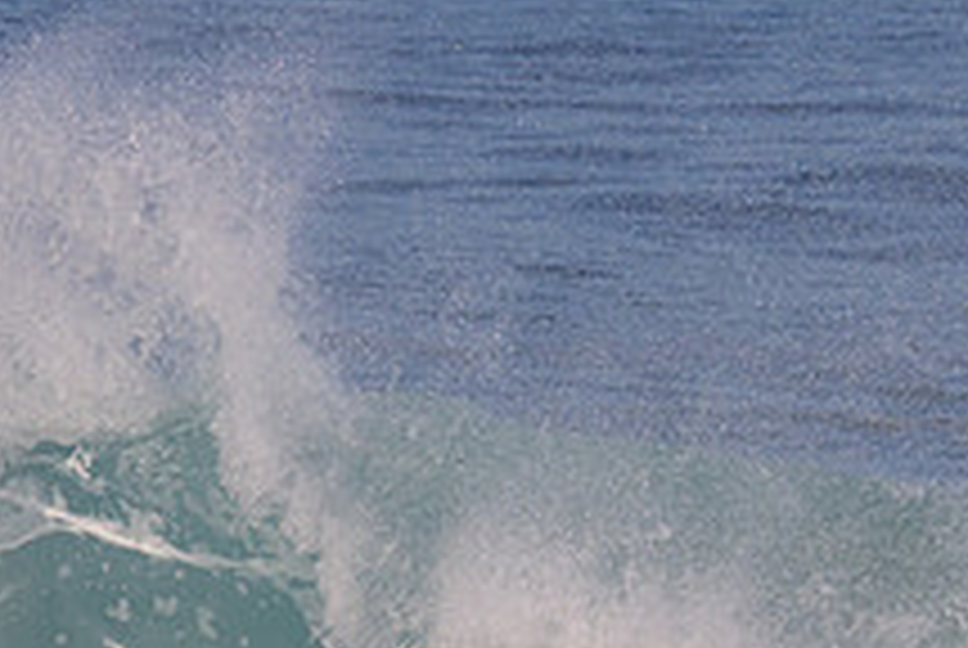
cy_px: 938
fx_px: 59559
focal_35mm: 2212
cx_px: 738
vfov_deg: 0.6
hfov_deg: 0.9
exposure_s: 1/2000
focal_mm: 600
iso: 720
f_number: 11
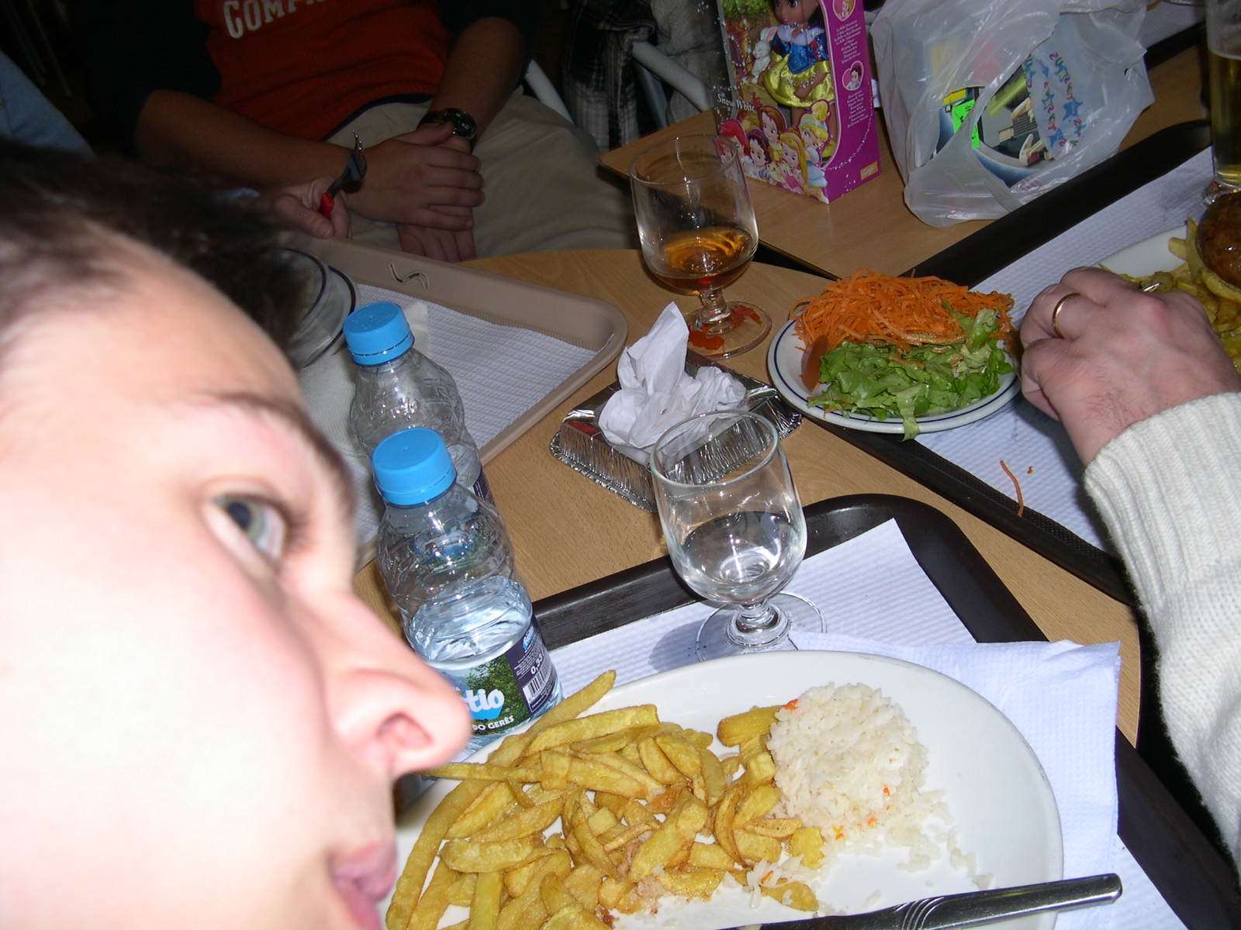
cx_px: 620
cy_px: 465
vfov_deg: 37.7
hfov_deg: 49.0
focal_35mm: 38
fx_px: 1362
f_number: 2.8
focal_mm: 8
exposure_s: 1/60
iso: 100
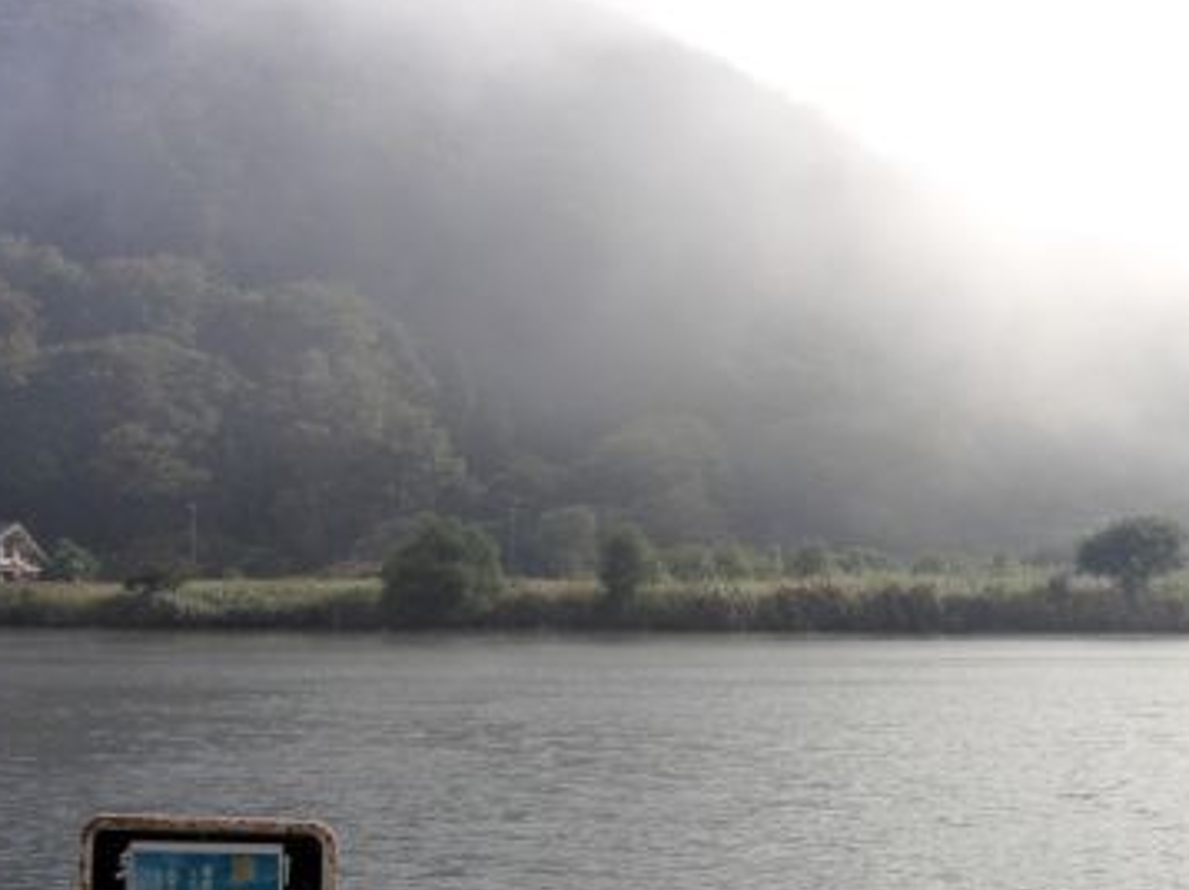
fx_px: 2334
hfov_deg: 28.1
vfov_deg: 21.4
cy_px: 668
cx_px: 913
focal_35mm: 68
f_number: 8
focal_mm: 7.9
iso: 80
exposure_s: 1/250
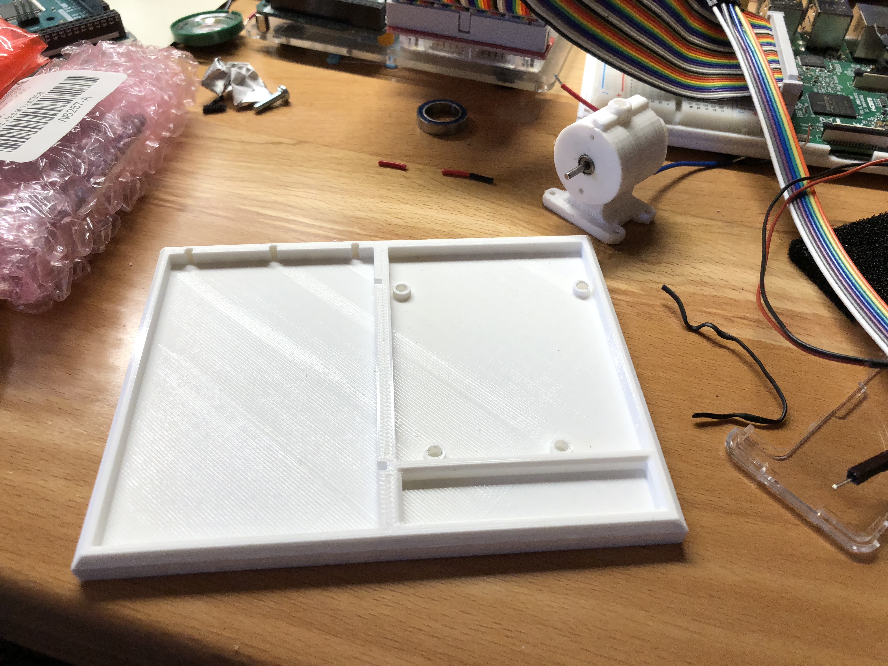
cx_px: 444
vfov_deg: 49.7
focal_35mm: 28
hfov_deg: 63.4
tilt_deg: -48.6
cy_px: 333
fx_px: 718
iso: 64
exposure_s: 1/120
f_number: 1.8
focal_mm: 3.99
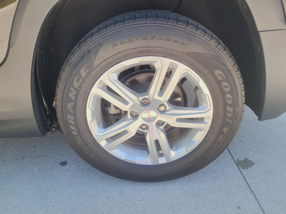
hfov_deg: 65.3
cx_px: 138
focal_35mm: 27
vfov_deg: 51.4
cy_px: 106
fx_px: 223
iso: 40
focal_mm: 5.4
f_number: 1.8
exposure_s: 1/350
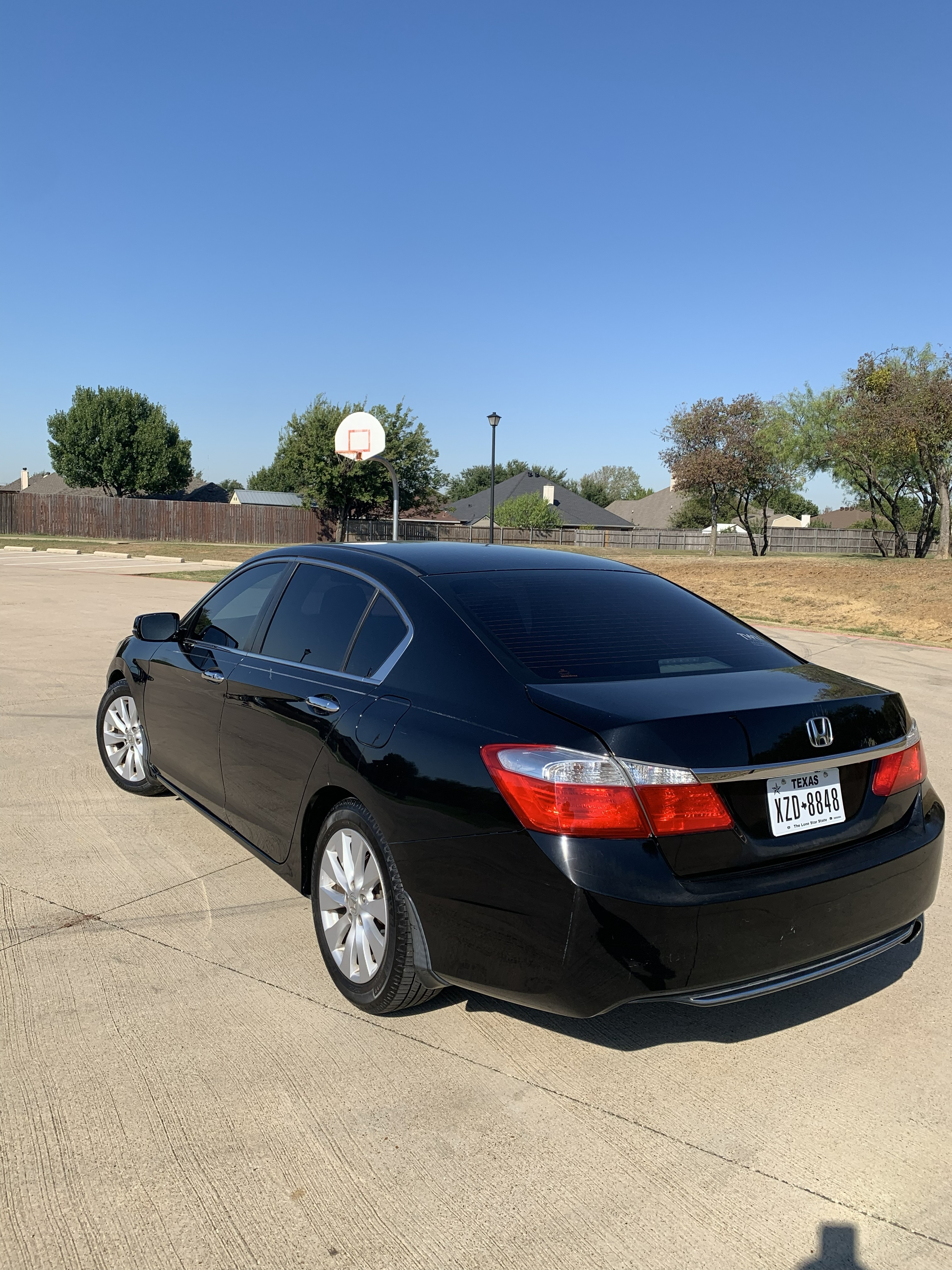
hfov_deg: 53.1
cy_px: 635
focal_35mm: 26
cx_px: 476
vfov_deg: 67.3
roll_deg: -2.6
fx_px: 953
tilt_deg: -6.6
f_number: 1.8
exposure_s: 1/2309
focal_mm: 4.25
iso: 25
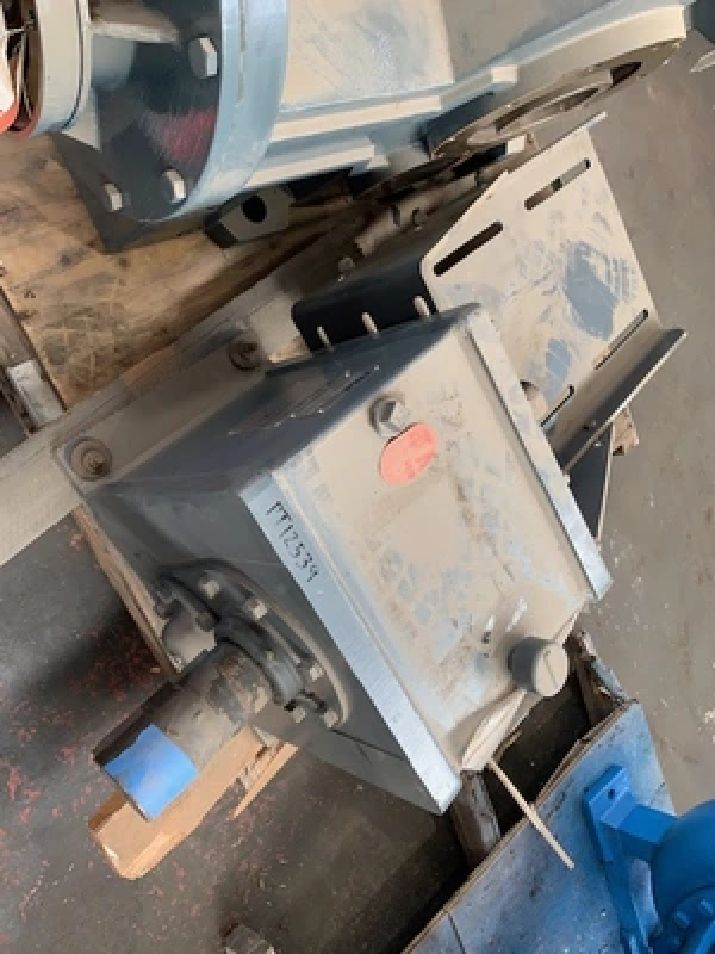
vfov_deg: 67.3
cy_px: 477
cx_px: 358
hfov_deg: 53.1
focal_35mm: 26
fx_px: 716
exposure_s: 1/116
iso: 100
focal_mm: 4.25
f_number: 1.8
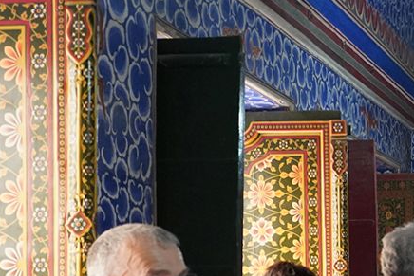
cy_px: 267
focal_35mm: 110
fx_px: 1265
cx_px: 636
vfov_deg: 12.3
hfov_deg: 16.7
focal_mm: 24
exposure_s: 1/80
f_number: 3.5
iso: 3200
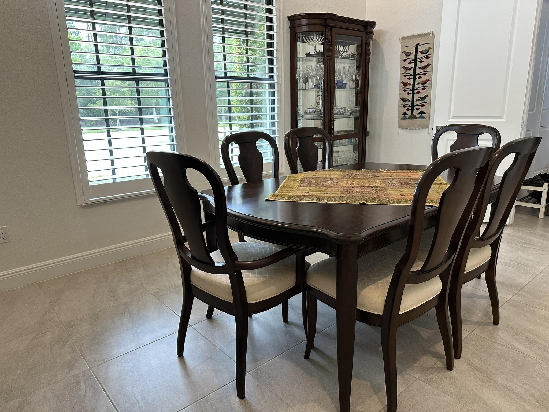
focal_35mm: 24
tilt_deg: -14.4
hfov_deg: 71.6
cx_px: 274
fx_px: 381
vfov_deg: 56.8
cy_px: 206
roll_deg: +1.3
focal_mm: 6.86
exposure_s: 1/120
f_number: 1.78
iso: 160
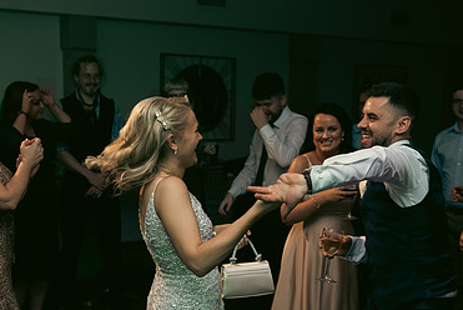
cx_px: 217
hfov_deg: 39.6
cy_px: 223
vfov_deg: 26.8
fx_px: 644
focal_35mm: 50
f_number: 3.5
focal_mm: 32
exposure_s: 1/160
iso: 800
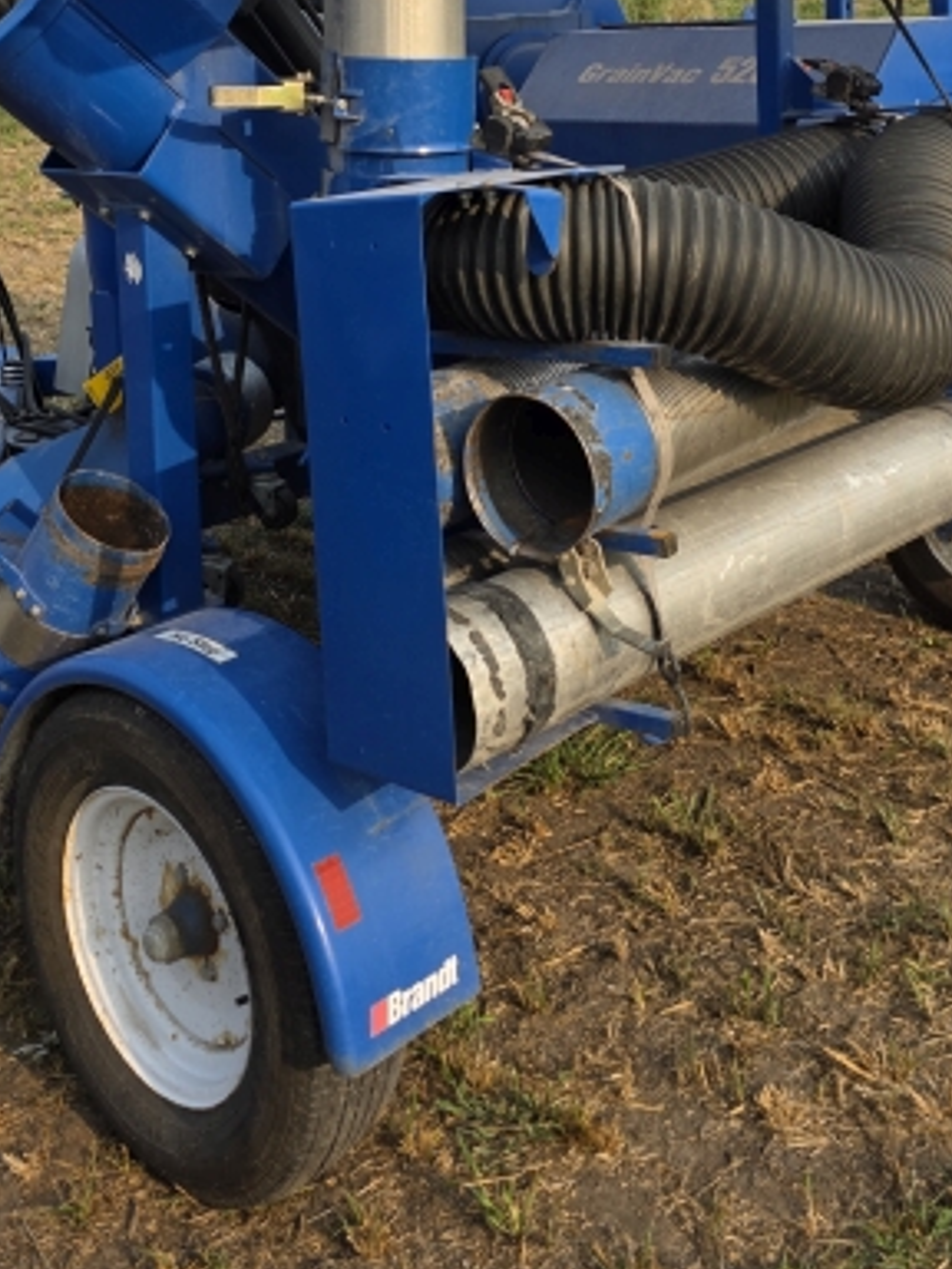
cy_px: 135
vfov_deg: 38.5
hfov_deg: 31.5
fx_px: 1687
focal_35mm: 46
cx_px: 519
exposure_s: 1/3502
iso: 80
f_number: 1.7
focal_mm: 6.3
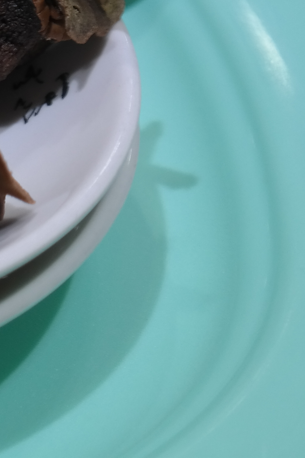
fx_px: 2097
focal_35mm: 165
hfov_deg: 7.9
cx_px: -346
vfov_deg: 12.4
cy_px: 113
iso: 200
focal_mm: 30
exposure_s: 1/80
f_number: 4.5
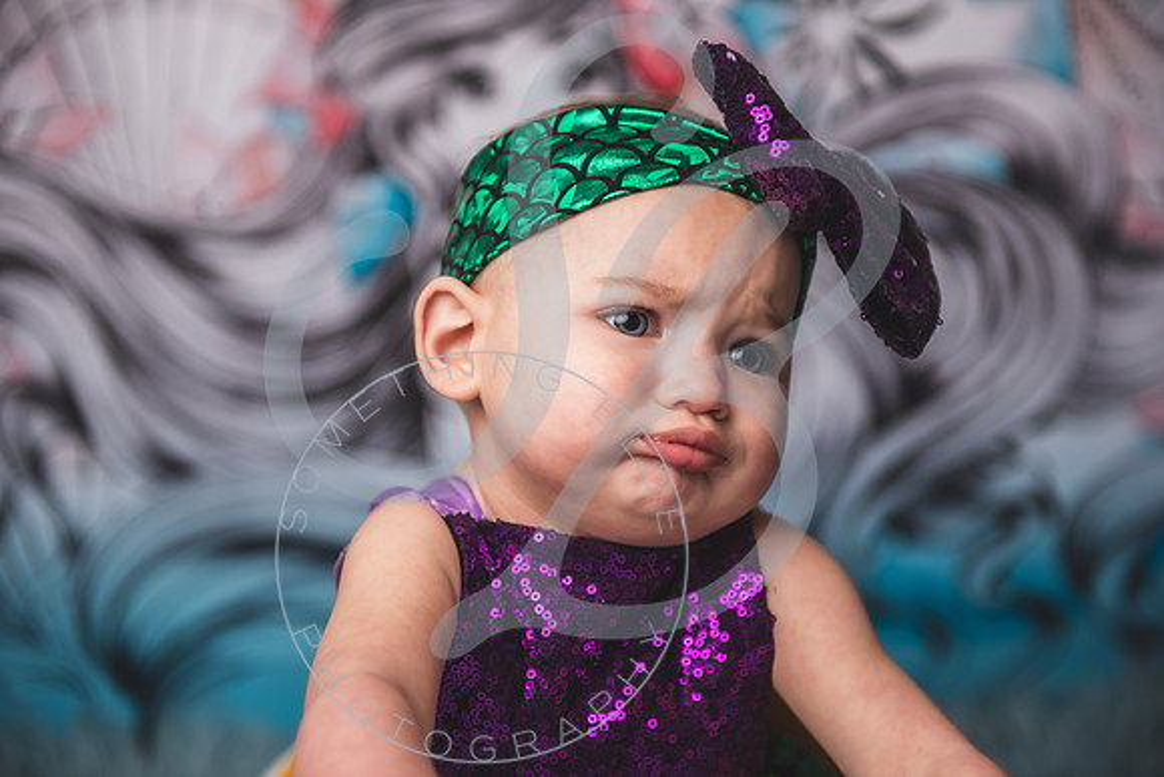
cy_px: 388
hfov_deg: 28.8
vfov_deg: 19.5
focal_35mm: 70
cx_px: 582
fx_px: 2264
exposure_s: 1/160
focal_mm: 70
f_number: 2.8
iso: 100
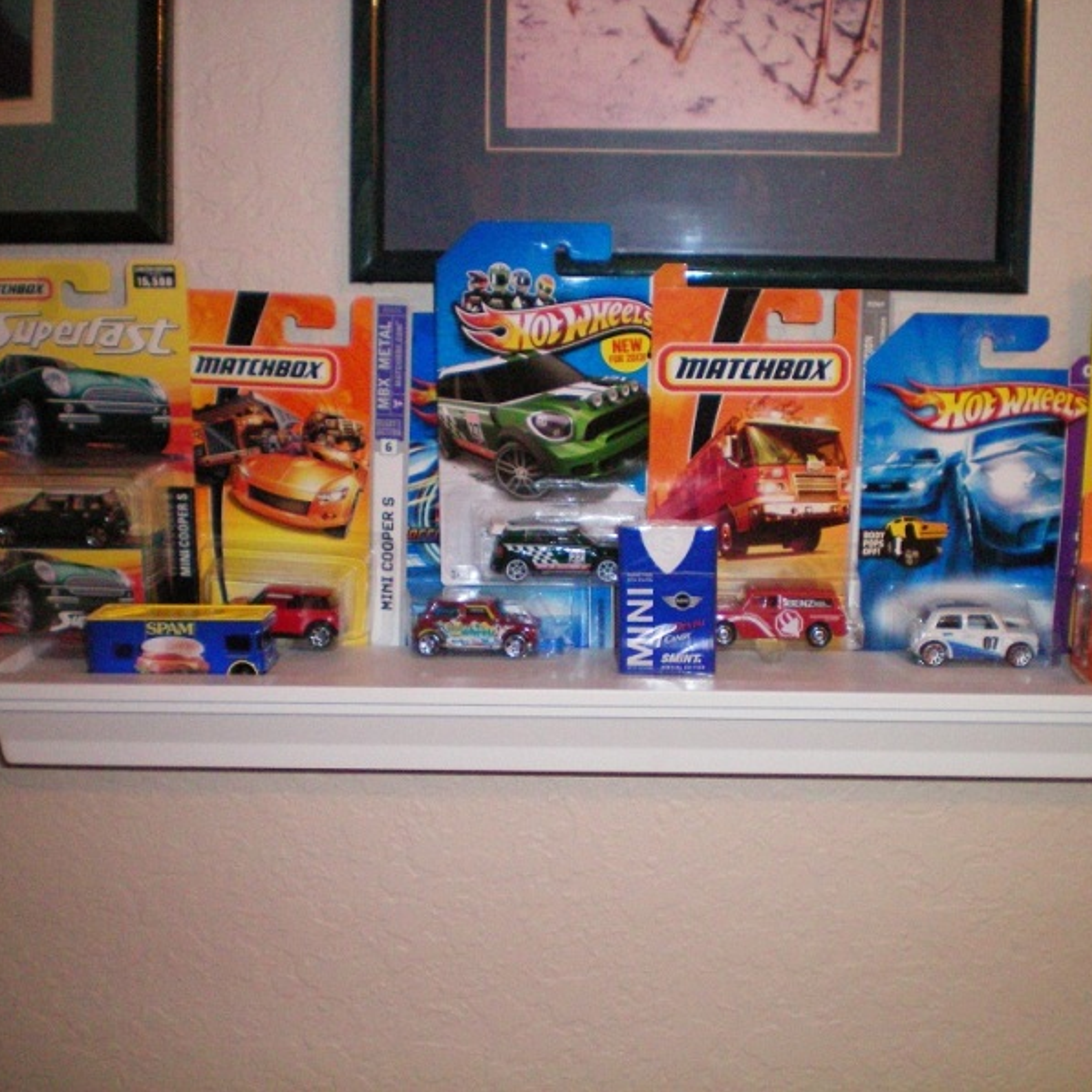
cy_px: 545
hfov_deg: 37.5
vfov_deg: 37.6
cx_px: 629
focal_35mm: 45
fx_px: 1606
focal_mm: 6.3
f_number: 3.1
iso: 400
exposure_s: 1/60
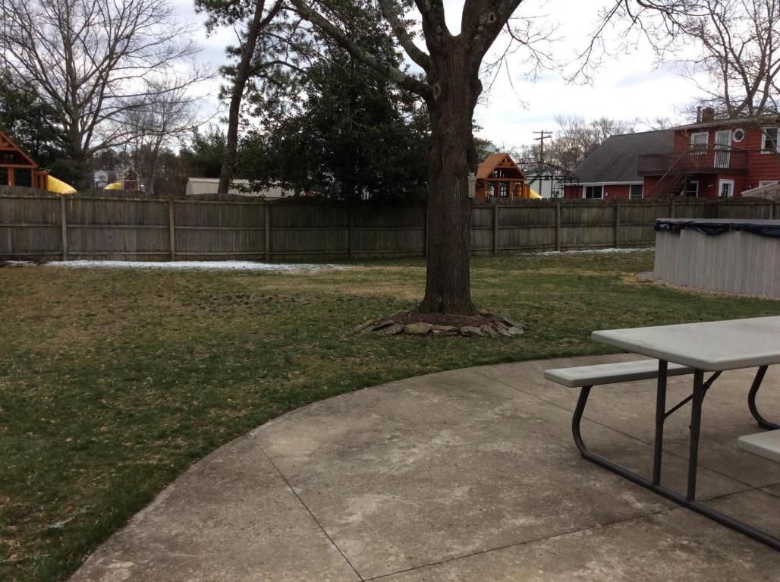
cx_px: 390
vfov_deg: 44.0
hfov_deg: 56.9
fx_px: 720
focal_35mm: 32
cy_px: 291
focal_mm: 3.3
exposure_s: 1/894
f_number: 2.4
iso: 32
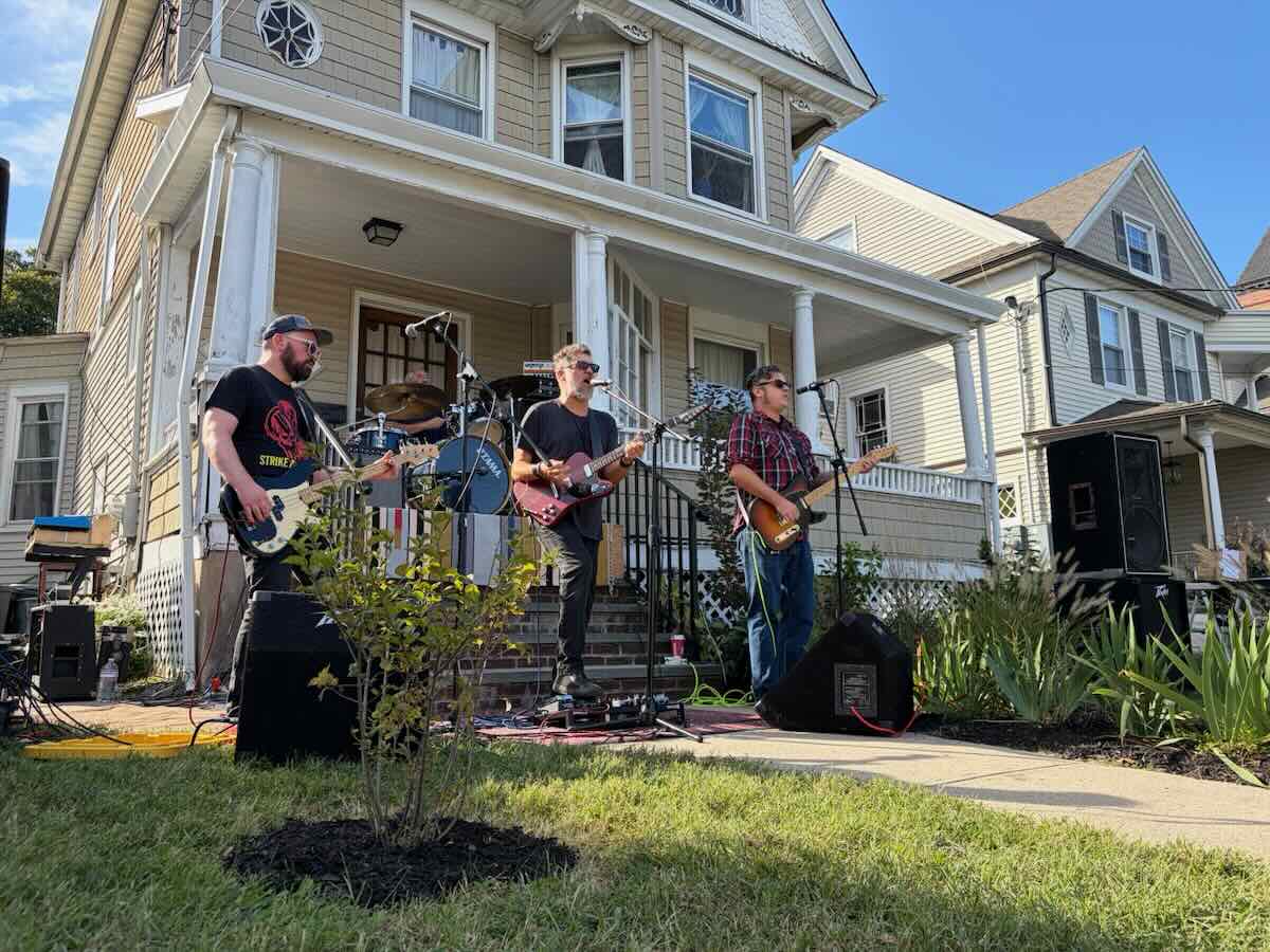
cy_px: 476
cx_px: 635
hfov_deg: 67.3
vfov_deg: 53.1
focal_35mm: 26
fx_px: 954
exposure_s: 1/1217
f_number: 1.6
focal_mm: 5.96
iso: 64
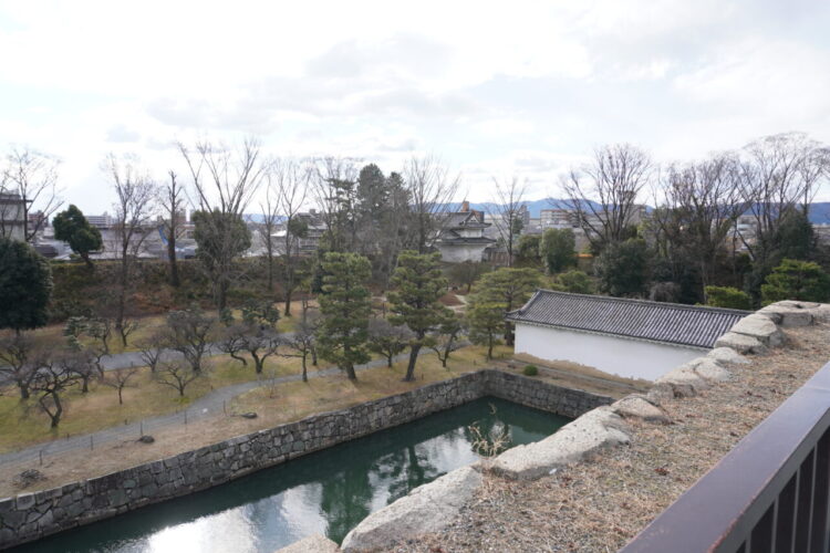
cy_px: 276
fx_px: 553
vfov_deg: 53.1
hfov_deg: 73.7
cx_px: 415
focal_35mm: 24
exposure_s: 1/200
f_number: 6.3
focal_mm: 16
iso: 100
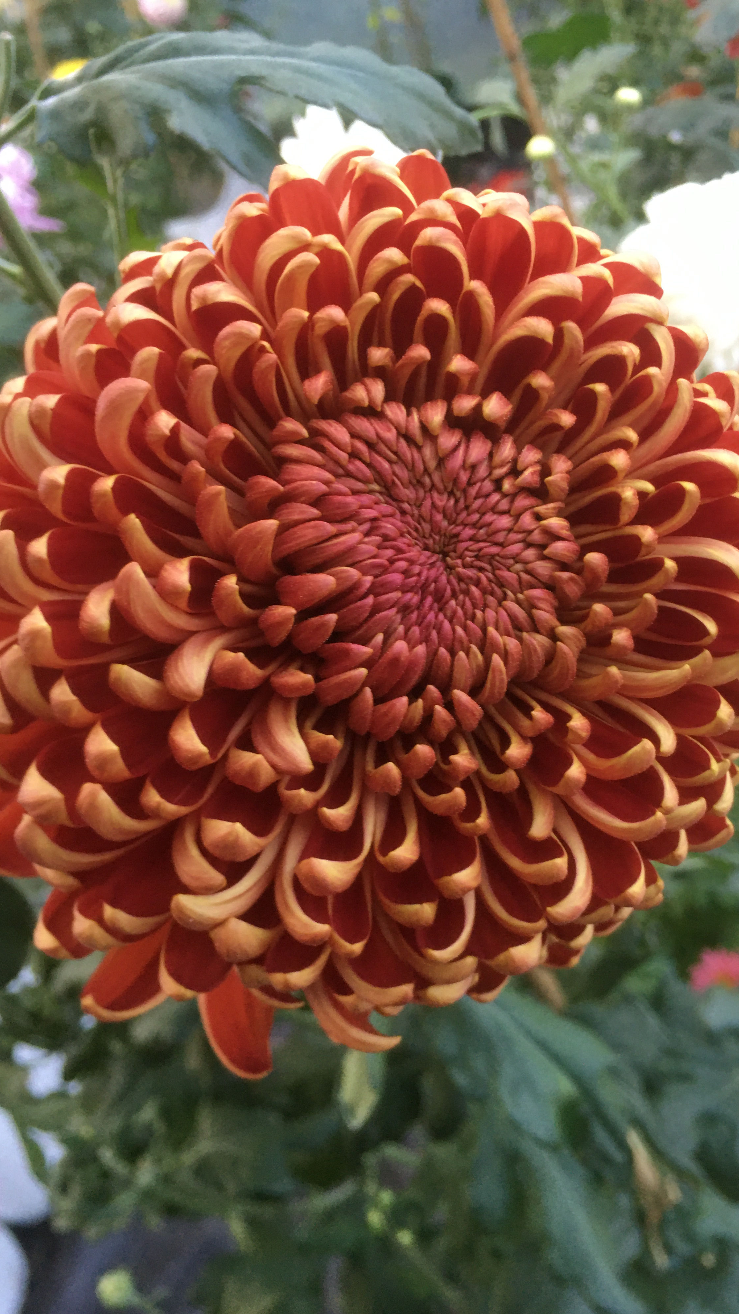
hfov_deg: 36.6
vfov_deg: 61.0
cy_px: 657
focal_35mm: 32
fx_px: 1115
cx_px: 406
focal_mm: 4.15
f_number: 2.2
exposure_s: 1/33
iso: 64
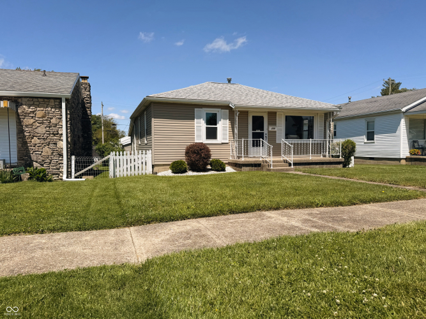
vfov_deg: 56.8
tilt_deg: -3.1
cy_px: 160
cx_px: 213
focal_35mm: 24
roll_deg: +1.3
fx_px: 295
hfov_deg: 71.6
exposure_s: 1/5714
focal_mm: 6.76
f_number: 1.78
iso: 80
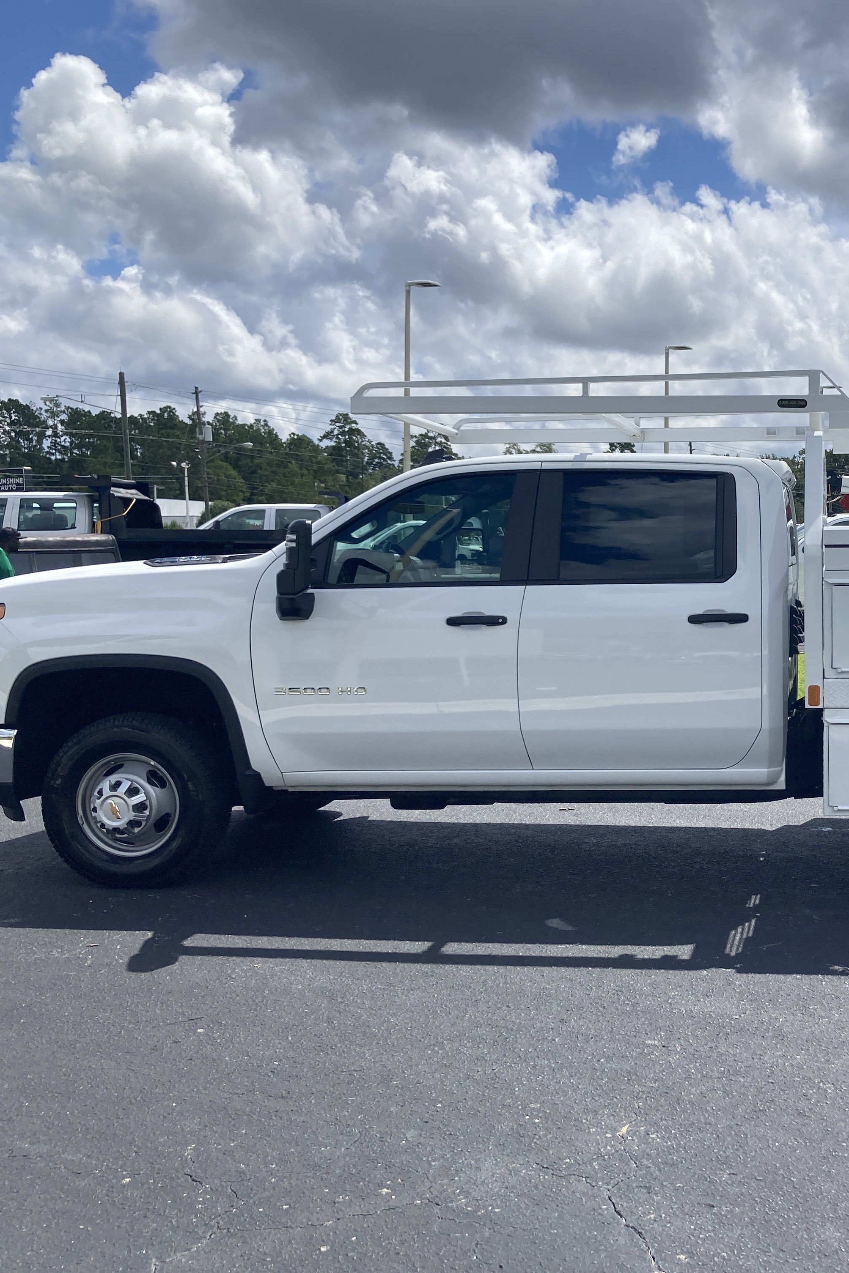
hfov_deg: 32.4
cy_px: 637
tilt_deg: -1.3
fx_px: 1380
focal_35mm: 39
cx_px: 778
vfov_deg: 49.6
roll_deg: -0.1
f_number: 1.8
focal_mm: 3.99
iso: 25
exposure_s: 1/3745
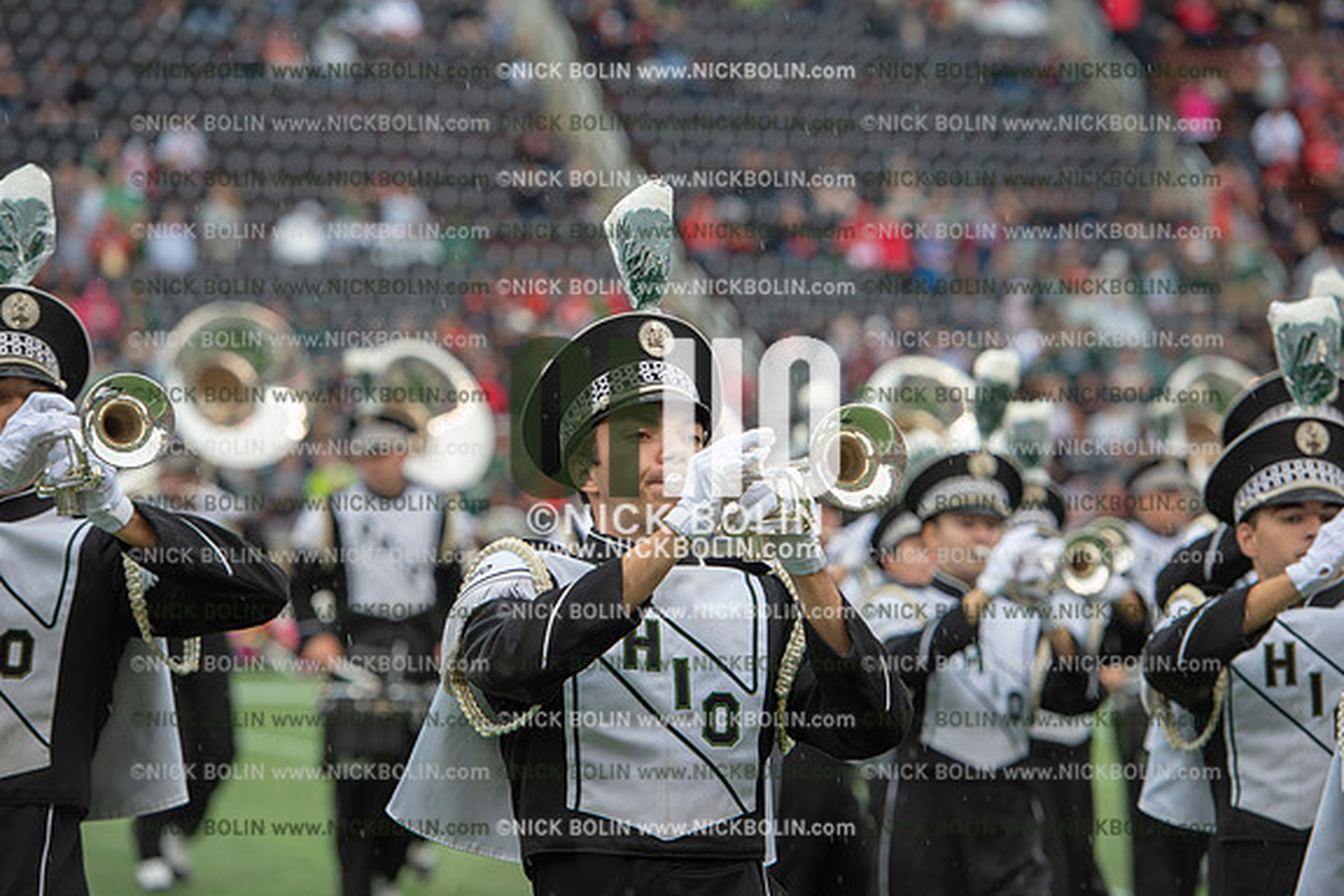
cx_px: 674
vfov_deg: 9.4
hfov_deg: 14.1
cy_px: 448
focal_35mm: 146
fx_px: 5450
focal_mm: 145
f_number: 4
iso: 400
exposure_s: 1/500
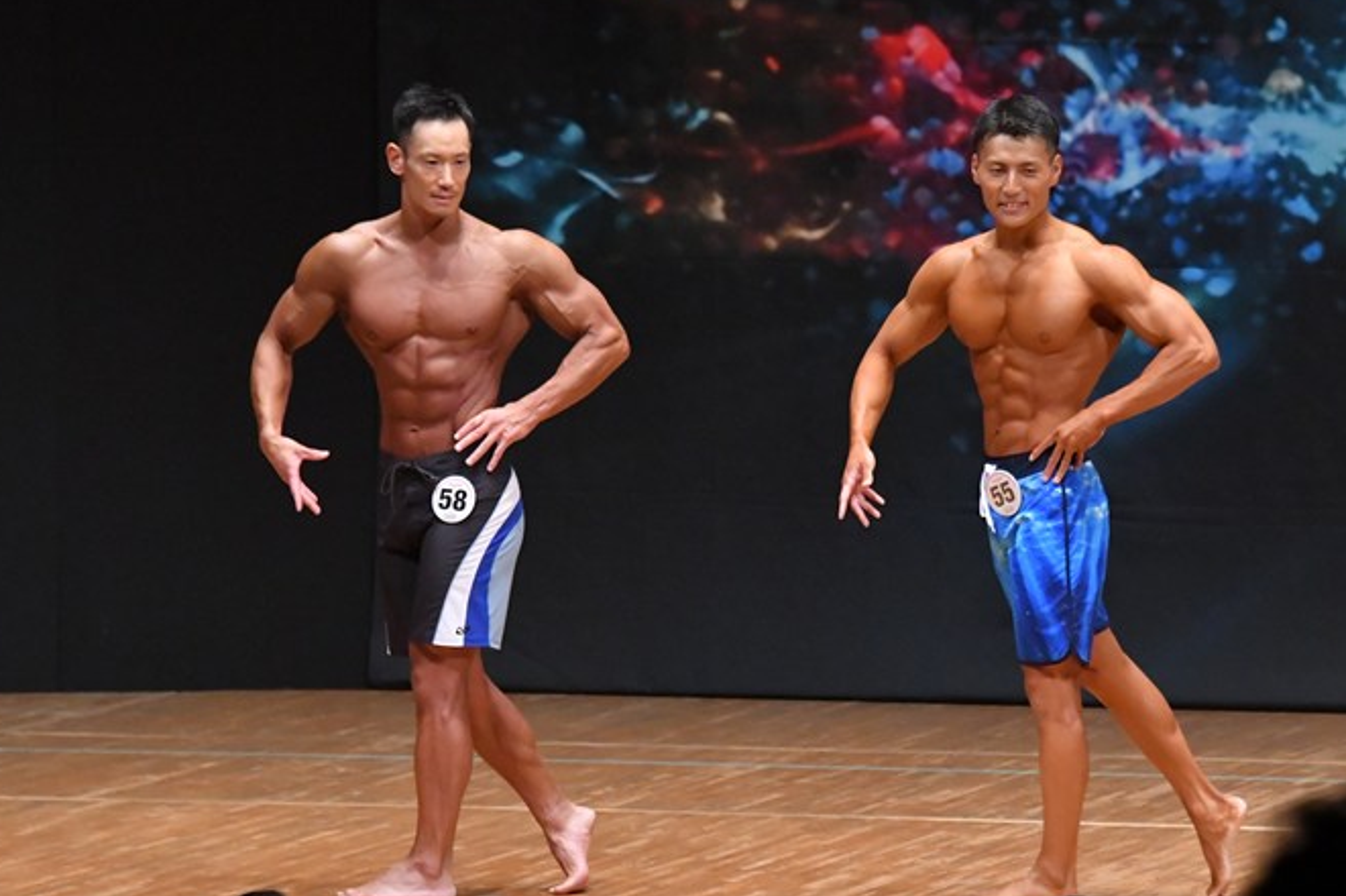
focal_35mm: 299
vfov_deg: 4.6
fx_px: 11173
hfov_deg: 6.9
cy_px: 497
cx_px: 759
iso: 8000
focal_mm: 170
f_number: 5.6
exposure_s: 1/400
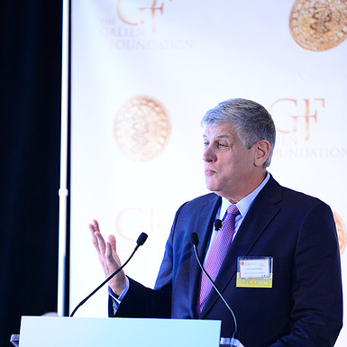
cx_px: 174
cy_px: 250
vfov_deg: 7.4
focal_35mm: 237
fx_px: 2688
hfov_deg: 7.4
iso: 4000
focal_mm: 185
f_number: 2.8
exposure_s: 1/160
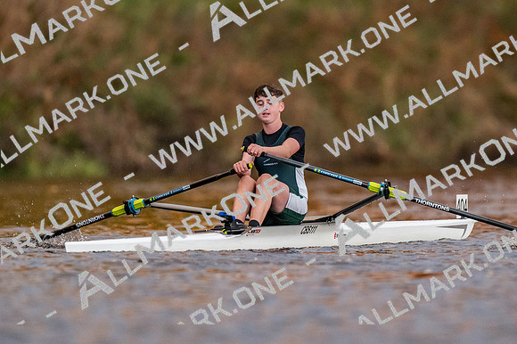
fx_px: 12917
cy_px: 172
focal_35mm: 900
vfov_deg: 1.5
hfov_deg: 2.3
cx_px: 258
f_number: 4
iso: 4500
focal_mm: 600
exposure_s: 1/2000
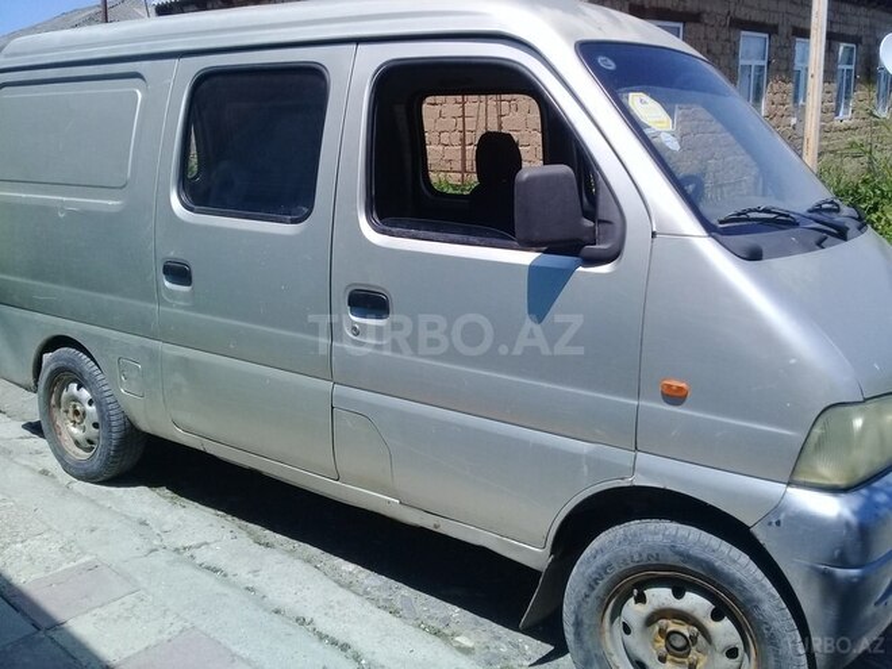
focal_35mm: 31
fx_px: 799
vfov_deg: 45.4
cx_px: 446
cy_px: 334
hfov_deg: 58.4
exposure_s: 1/1522
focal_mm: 3.3
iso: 50
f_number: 2.2
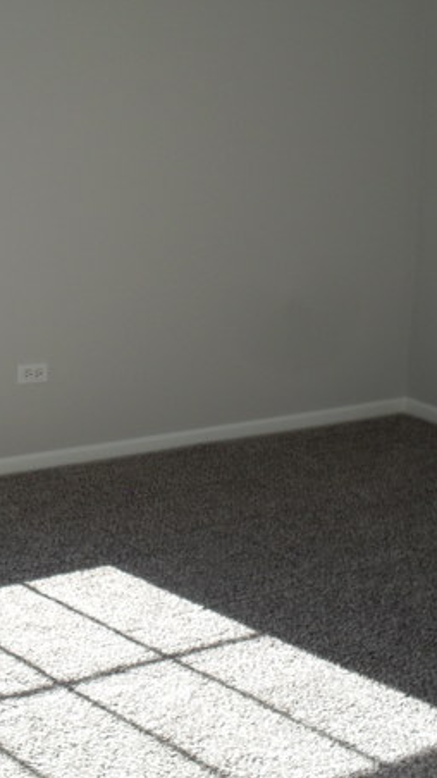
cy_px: 382
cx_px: 108
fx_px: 1113
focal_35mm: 54
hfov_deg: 22.0
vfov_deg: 38.5
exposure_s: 1/180
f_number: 3.2
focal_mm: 6.3
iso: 100
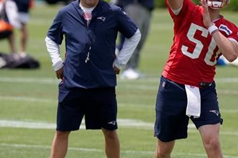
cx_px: 205
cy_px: 75
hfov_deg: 2.0
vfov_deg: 1.3
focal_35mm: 1052
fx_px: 6948
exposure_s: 1/2500
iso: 800
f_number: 6.3
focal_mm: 560
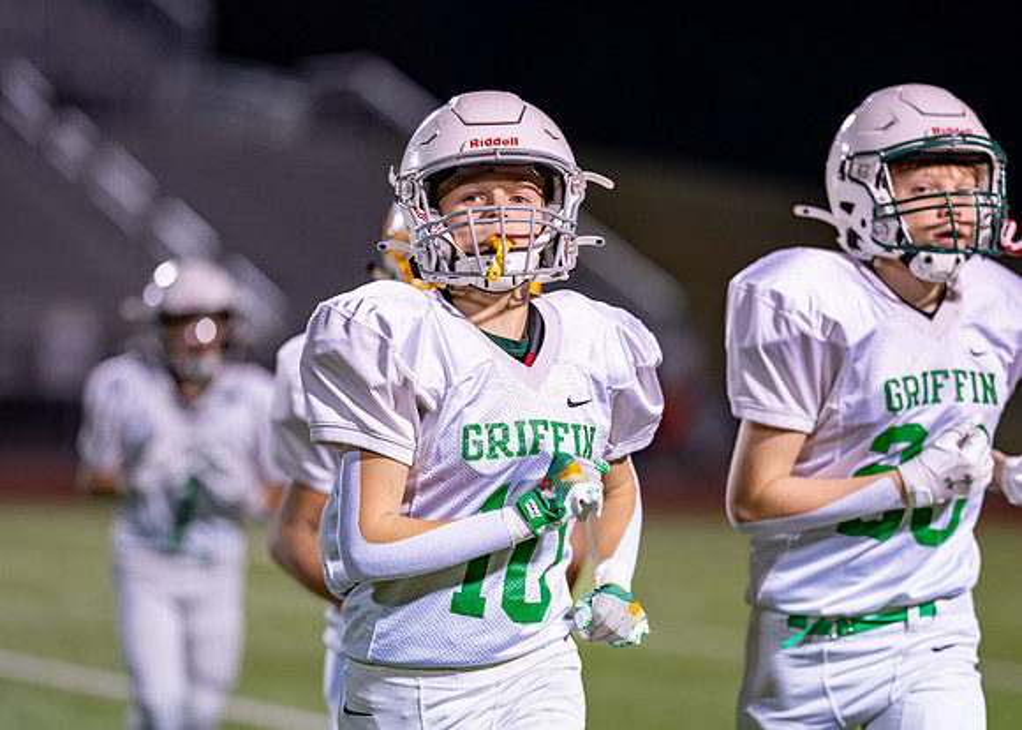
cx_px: 533
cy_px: 383
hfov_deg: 11.5
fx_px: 5056
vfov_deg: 8.3
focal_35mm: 174
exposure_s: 1/500
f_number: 1.8
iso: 500
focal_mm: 135
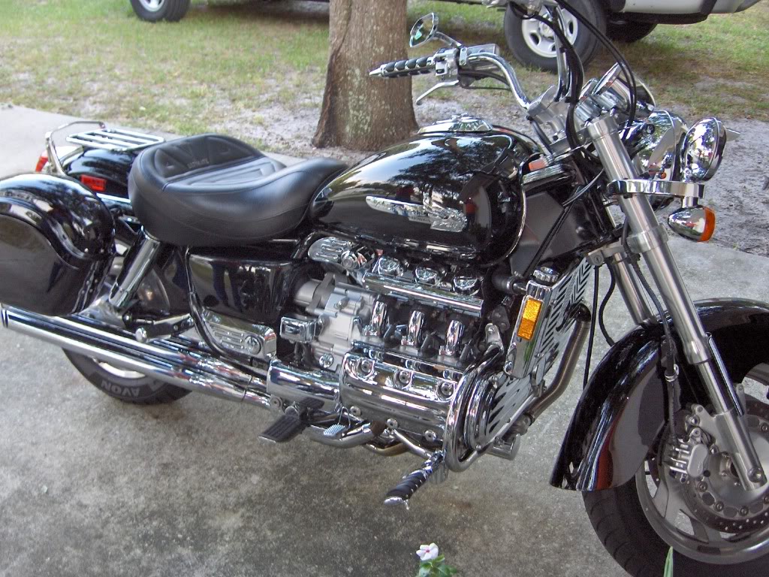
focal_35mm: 39
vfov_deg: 36.8
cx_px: 384
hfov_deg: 47.9
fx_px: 866
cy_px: 288
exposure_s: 1/60
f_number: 2.8
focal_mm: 8
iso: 100
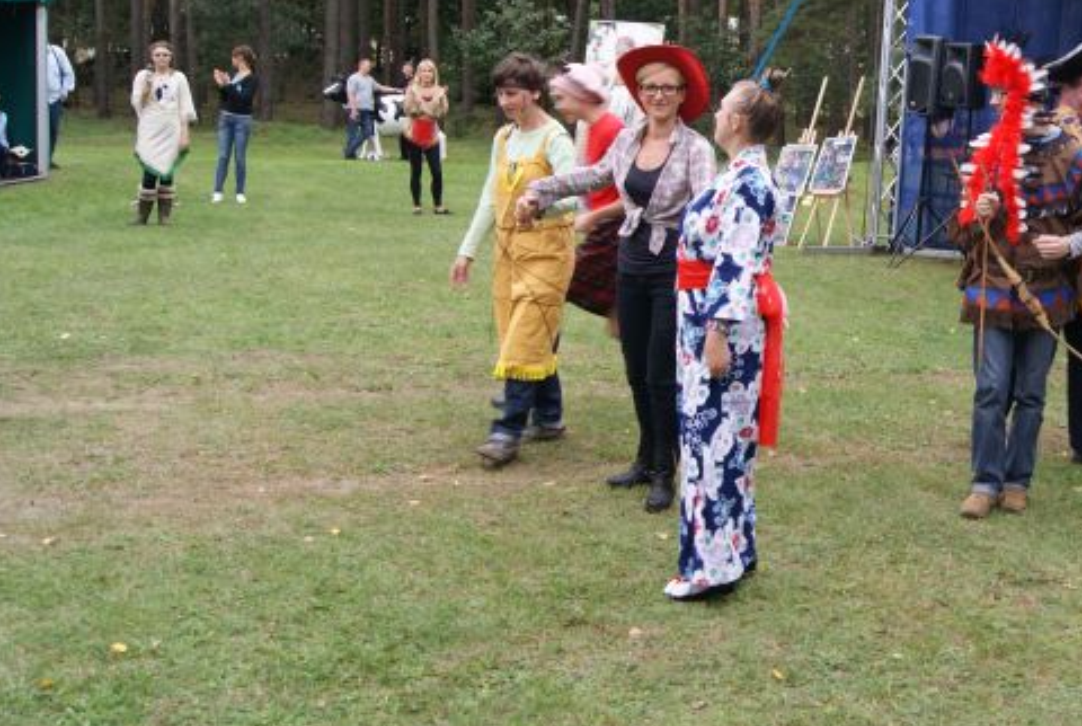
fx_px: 1506
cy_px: 237
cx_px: 881
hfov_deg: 37.9
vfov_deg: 26.9
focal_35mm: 50
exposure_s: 1/50
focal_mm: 20
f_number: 6.3
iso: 100
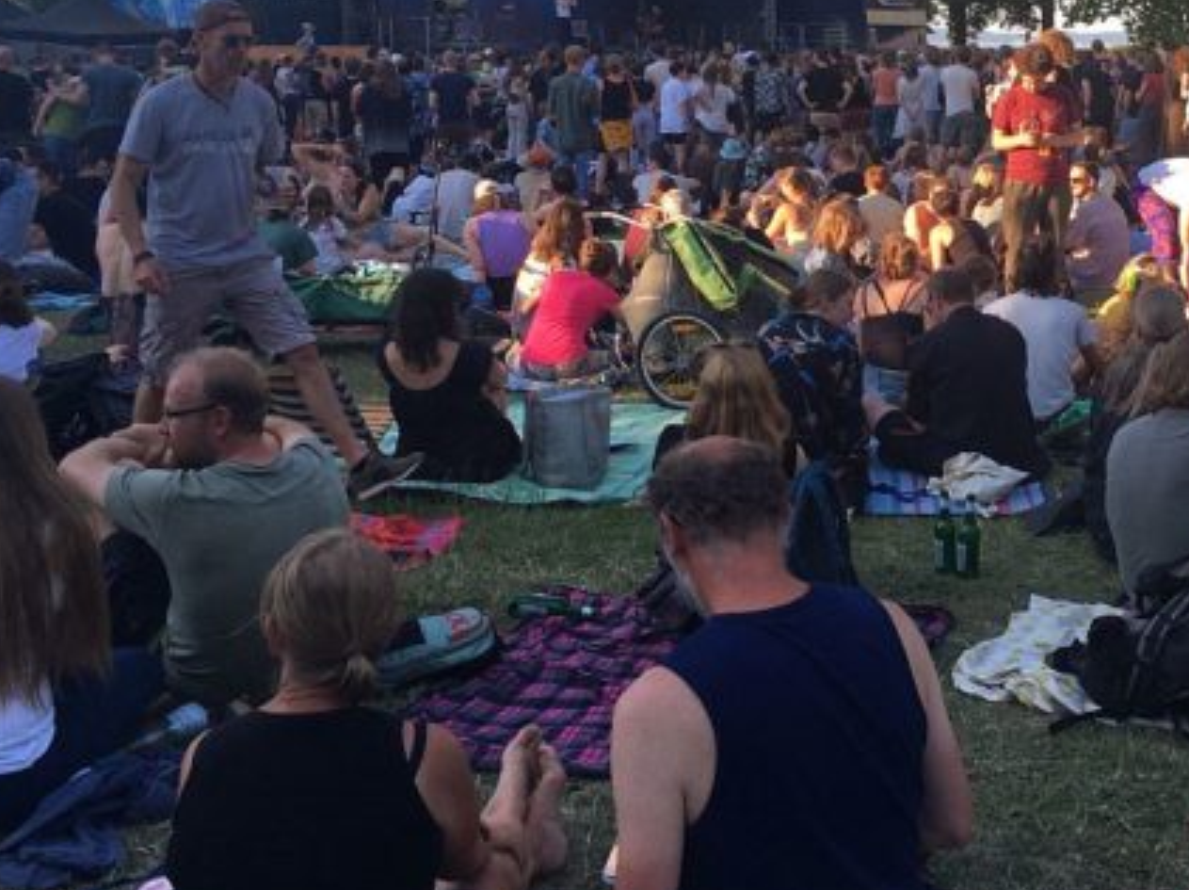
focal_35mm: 48
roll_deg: -0.5
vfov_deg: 29.7
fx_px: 1647
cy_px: 223
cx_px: 892
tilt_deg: -6.8
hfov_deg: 38.7
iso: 25
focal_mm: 4.15
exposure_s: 1/280
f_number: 2.2
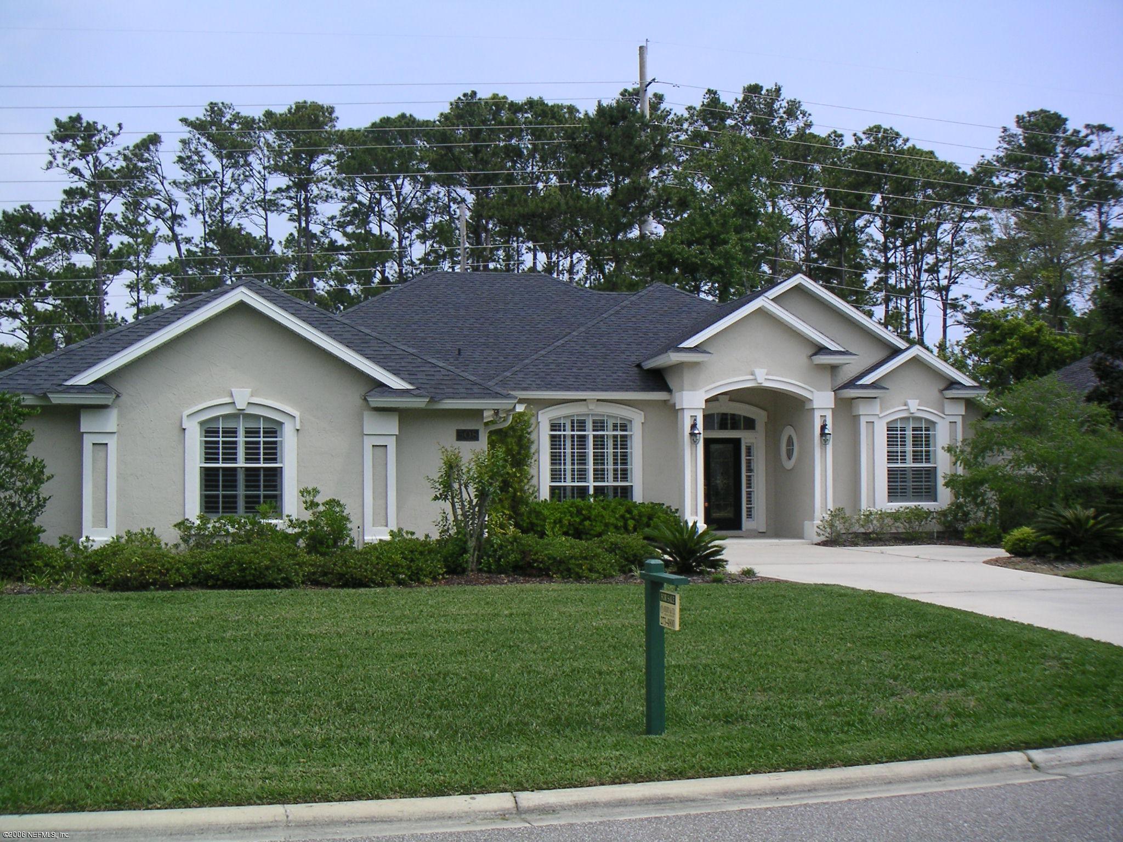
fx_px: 1233
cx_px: 562
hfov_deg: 49.0
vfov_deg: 37.7
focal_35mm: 38
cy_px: 421
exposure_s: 1/180
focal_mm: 6
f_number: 6.7
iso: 50
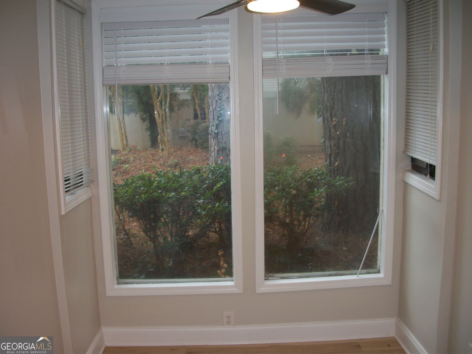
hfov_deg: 52.6
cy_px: 177
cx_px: 236
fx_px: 477
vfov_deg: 40.7
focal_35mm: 35
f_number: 3.1
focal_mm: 6.3
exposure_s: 1/40
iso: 80
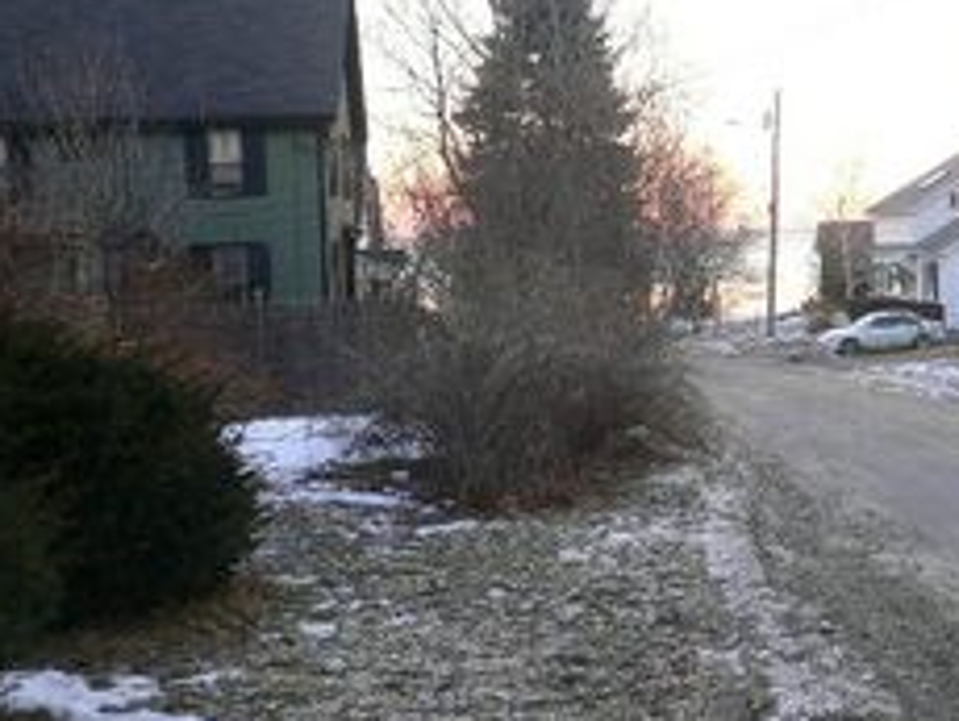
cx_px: 650
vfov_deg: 26.1
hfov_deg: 34.0
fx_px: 1553
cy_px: 400
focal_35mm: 56
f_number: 2.8
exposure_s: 1/30
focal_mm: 5.8
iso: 100
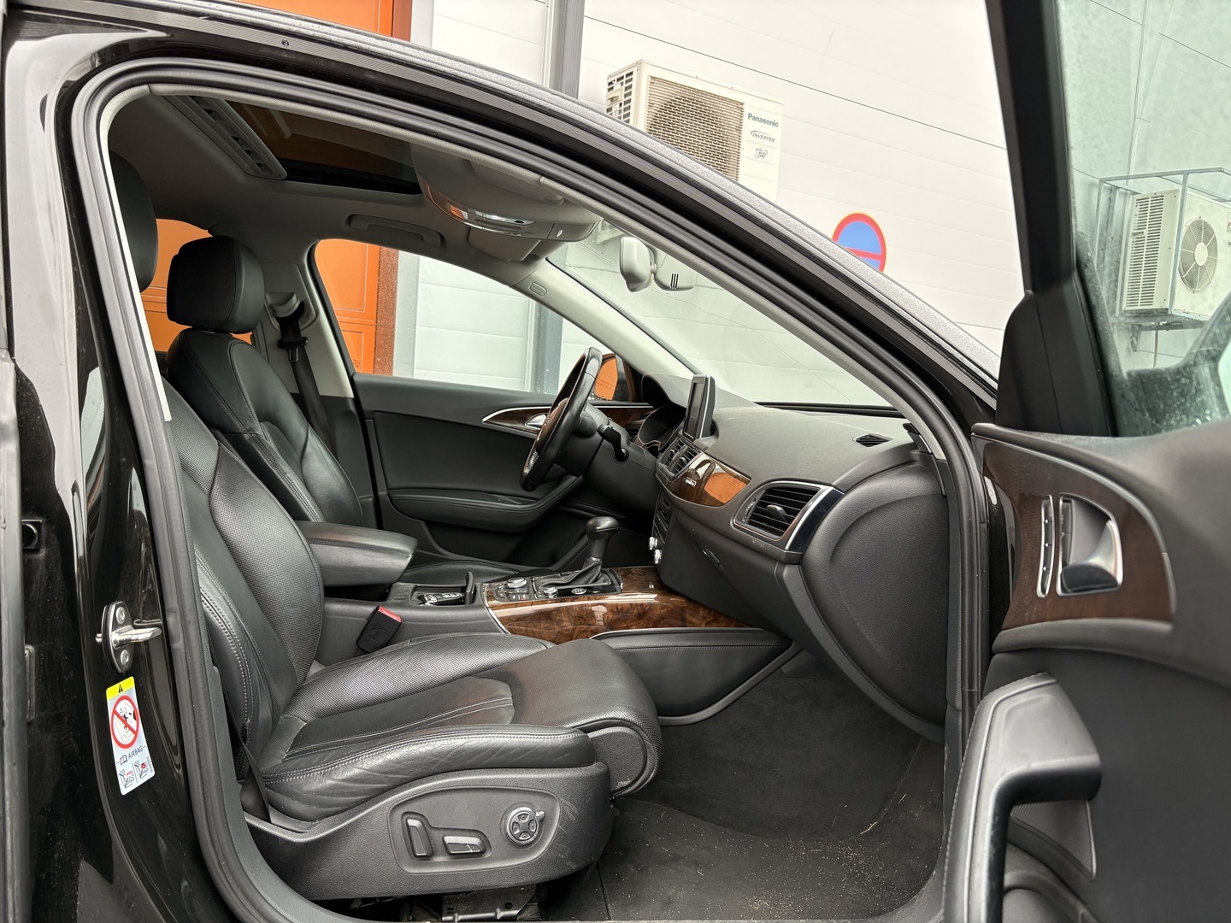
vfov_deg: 53.1
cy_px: 462
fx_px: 925
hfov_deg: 67.3
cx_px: 616
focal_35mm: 26
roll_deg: -3.3
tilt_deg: -3.5
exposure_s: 1/98
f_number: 1.6
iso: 125
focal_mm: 5.96
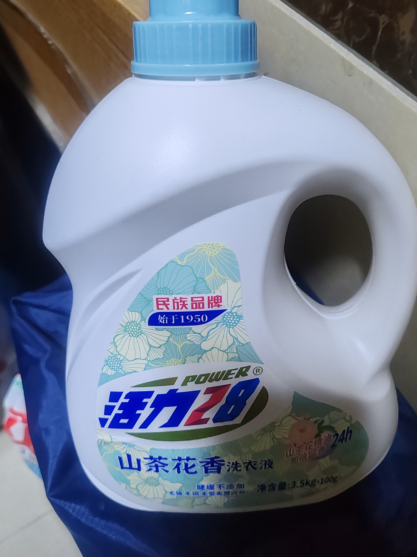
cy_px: 278
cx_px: 208
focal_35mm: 27
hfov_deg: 51.4
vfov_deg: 65.3
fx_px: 434
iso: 3200
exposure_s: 1/50
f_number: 1.9
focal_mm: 6.12
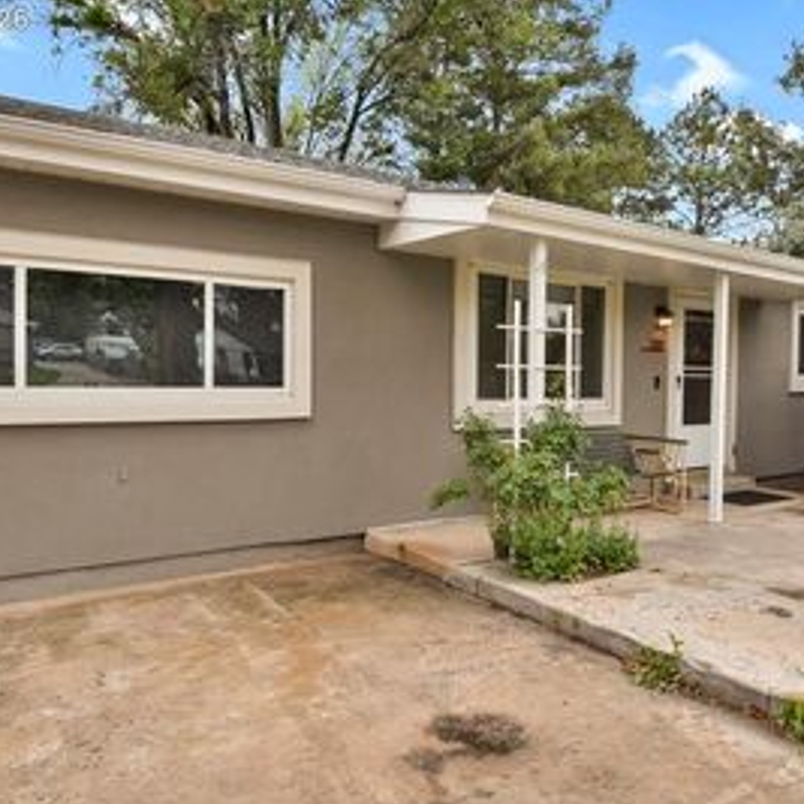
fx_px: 709
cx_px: 497
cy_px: 402
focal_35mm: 27
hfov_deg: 58.4
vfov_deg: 59.1
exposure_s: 1/20
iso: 200
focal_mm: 17
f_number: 8
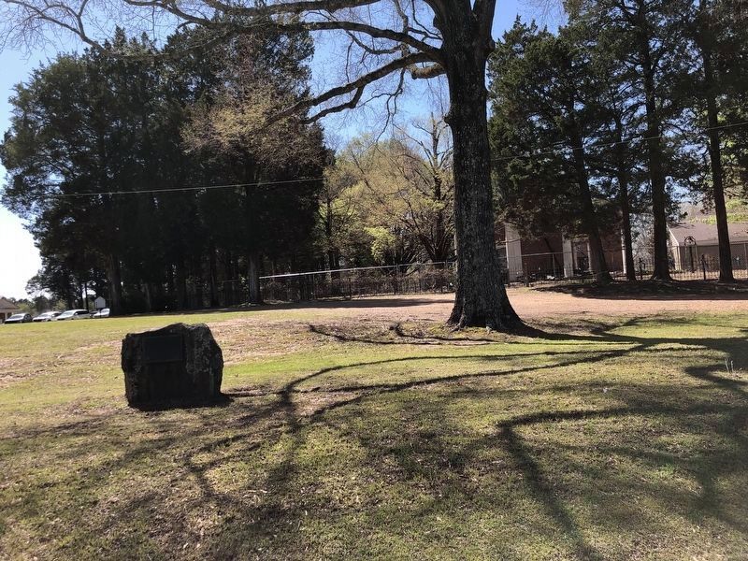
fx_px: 605
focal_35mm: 28
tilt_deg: +1.3
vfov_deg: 49.7
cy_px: 280
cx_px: 374
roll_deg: +6.5
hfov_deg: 63.4
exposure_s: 1/934
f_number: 1.8
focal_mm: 4
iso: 20
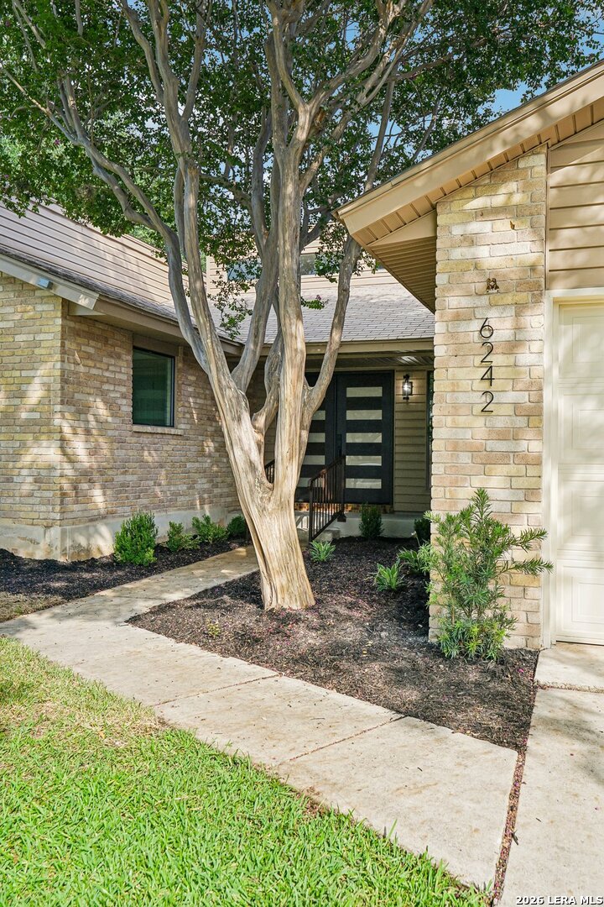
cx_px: 302
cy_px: 454
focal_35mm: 32
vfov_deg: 58.7
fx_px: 805
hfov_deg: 41.1
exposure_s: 1/200
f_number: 8
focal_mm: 32
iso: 200
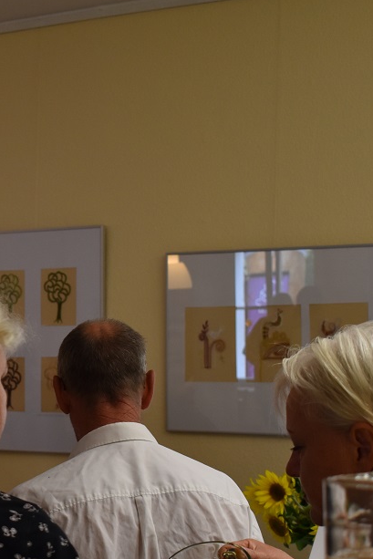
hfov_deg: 14.3
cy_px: 362
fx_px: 1460
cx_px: -9
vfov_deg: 21.6
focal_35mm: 94
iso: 720
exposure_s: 1/60
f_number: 4.5
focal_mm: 32
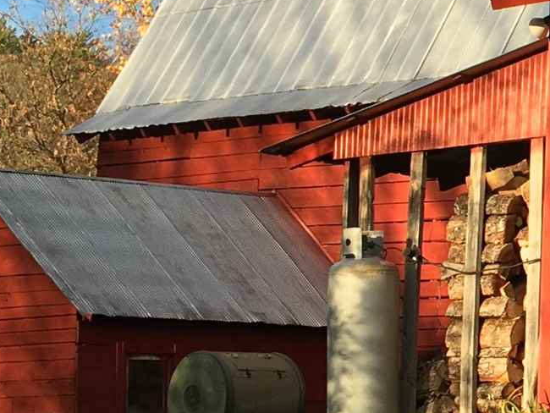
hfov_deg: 13.1
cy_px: 258
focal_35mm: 137
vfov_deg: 10.8
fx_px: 2178
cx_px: 962
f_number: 2.2
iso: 25
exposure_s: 1/475
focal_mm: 4.15
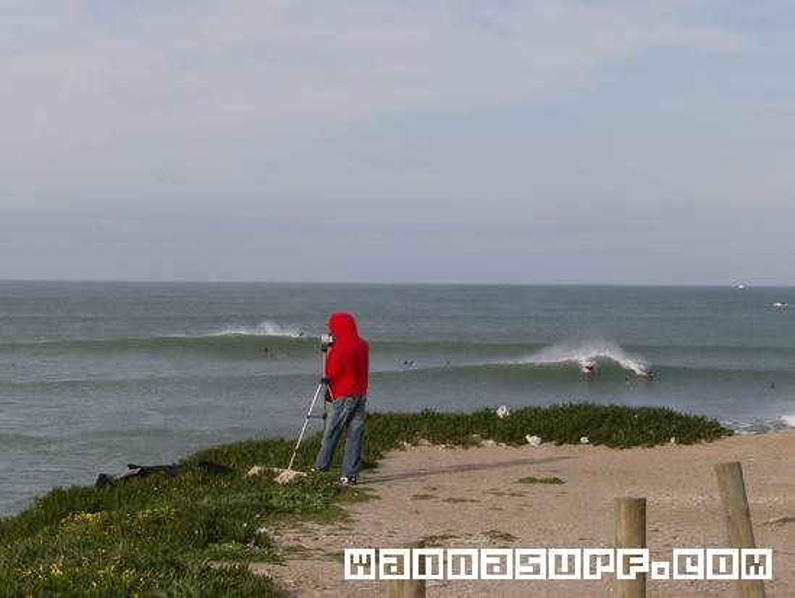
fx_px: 2483
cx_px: 398
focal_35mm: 108
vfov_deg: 13.7
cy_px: 299
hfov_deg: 18.2
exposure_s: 1/348
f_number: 7.8
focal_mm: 18
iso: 100
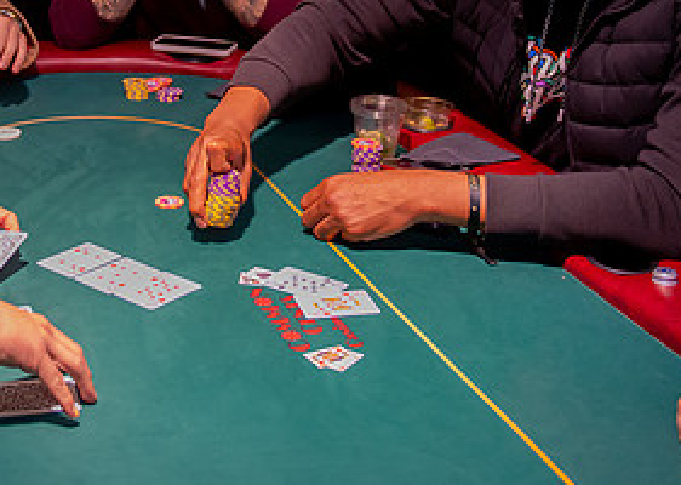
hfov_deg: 25.9
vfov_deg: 18.3
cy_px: 5
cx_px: 215
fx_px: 1468
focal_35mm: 76
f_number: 2.8
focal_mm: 28
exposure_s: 1/320
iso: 3200
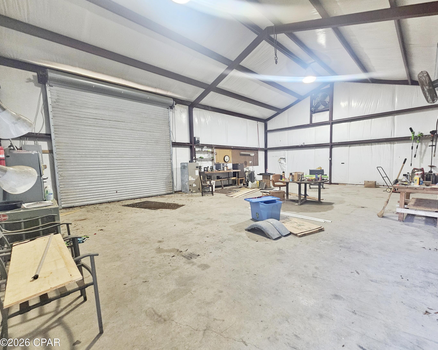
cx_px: 241
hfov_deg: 100.4
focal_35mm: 14
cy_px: 178
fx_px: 181
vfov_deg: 88.0
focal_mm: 2.2
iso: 320
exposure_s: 1/30
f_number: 2.2
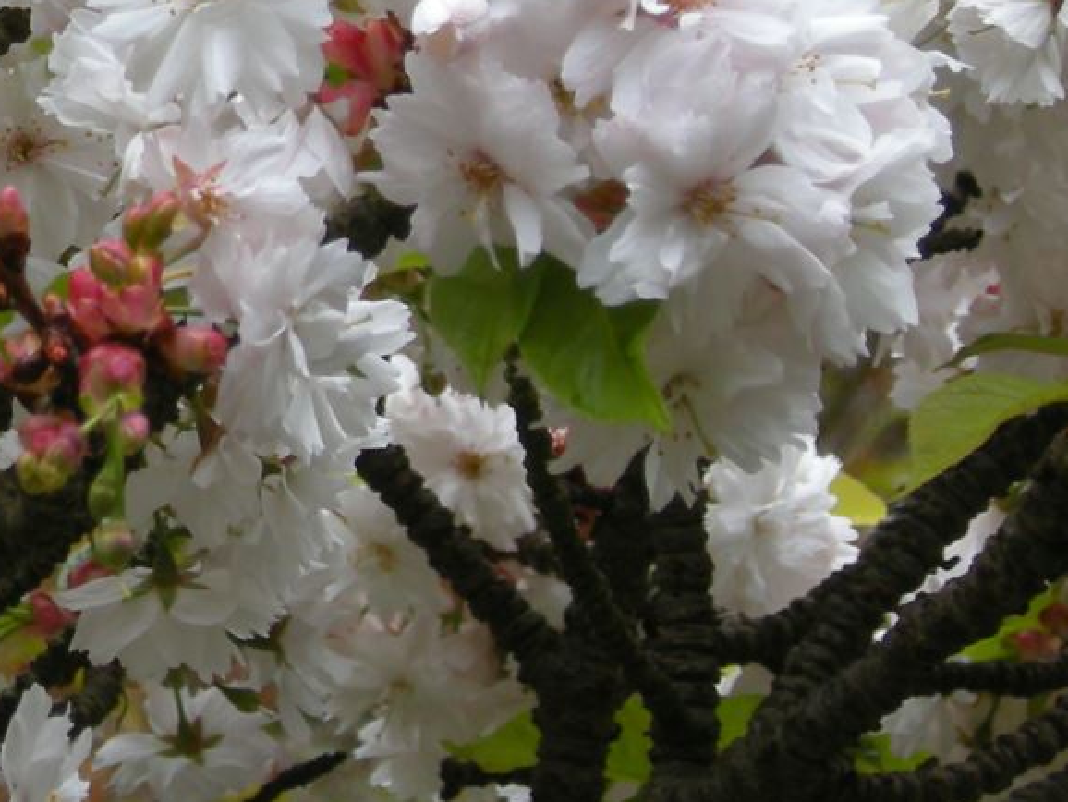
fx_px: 7902
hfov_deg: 7.6
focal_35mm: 256
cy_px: 98
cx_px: -425
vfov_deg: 5.8
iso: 64
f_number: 3.9
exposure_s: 1/123
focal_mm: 15.7
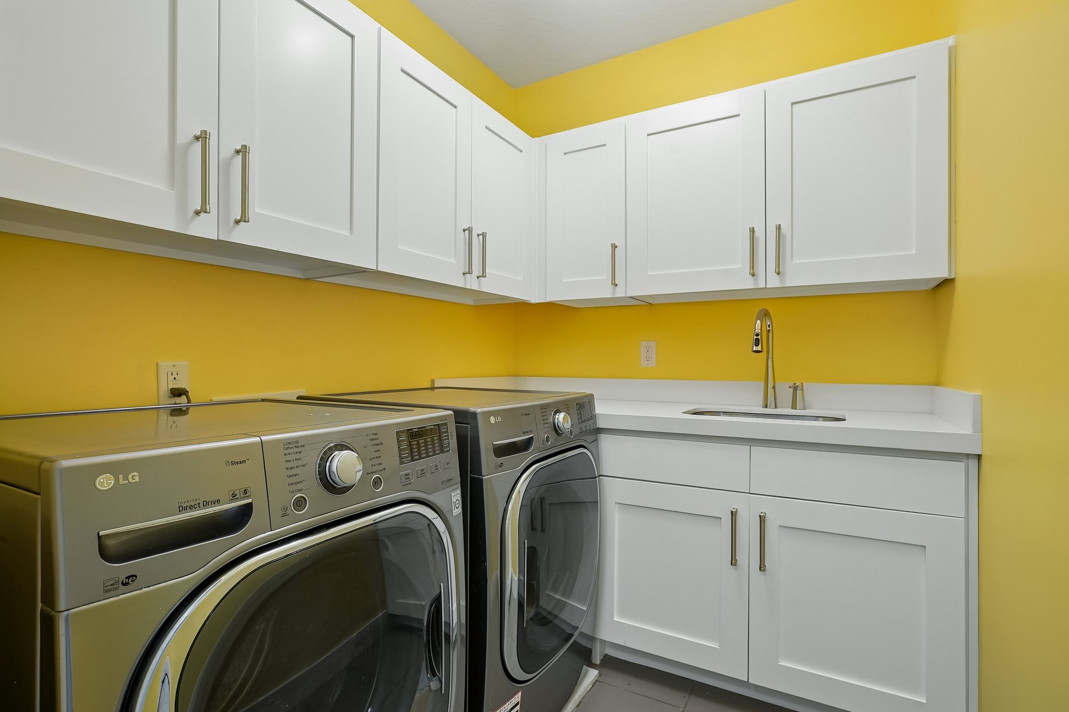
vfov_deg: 70.4
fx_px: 505
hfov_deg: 93.3
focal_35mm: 17
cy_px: 356
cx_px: 534
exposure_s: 1/4
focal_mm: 17
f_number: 8
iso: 400
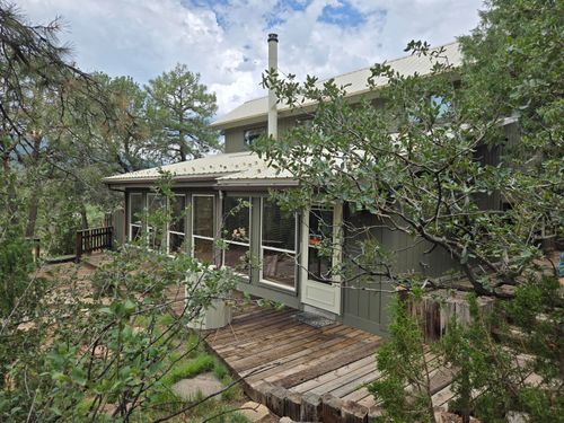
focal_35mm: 23
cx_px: 282
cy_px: 212
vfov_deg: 58.9
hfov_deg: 73.9
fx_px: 375
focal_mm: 5.4
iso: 25
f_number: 1.8
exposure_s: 1/1957
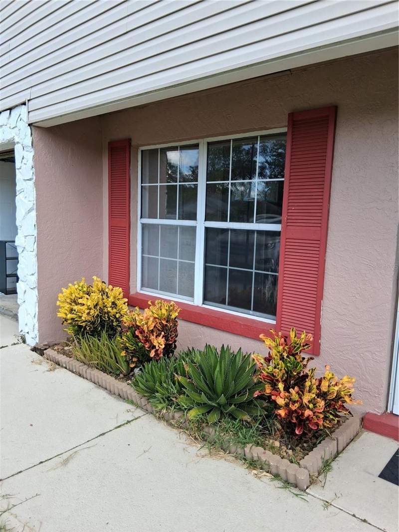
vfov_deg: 67.3
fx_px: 399
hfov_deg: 53.1
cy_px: 266
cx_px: 200
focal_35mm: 26
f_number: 1.8
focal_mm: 3.98
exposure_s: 1/183
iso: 25
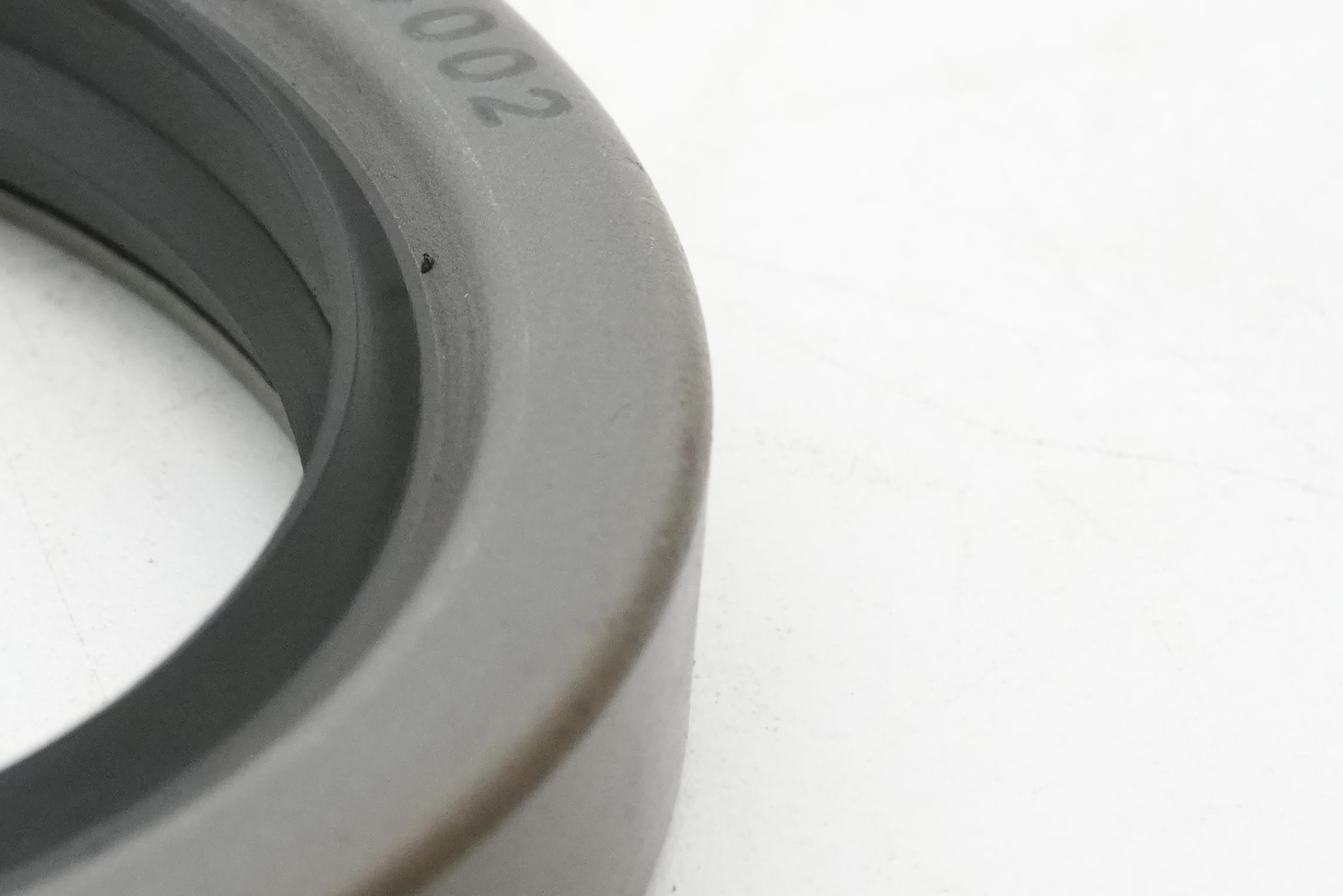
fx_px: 6841
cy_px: 218
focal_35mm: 183
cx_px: 305
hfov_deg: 11.2
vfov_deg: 7.5
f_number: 11
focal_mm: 45
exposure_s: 1/160
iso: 2500
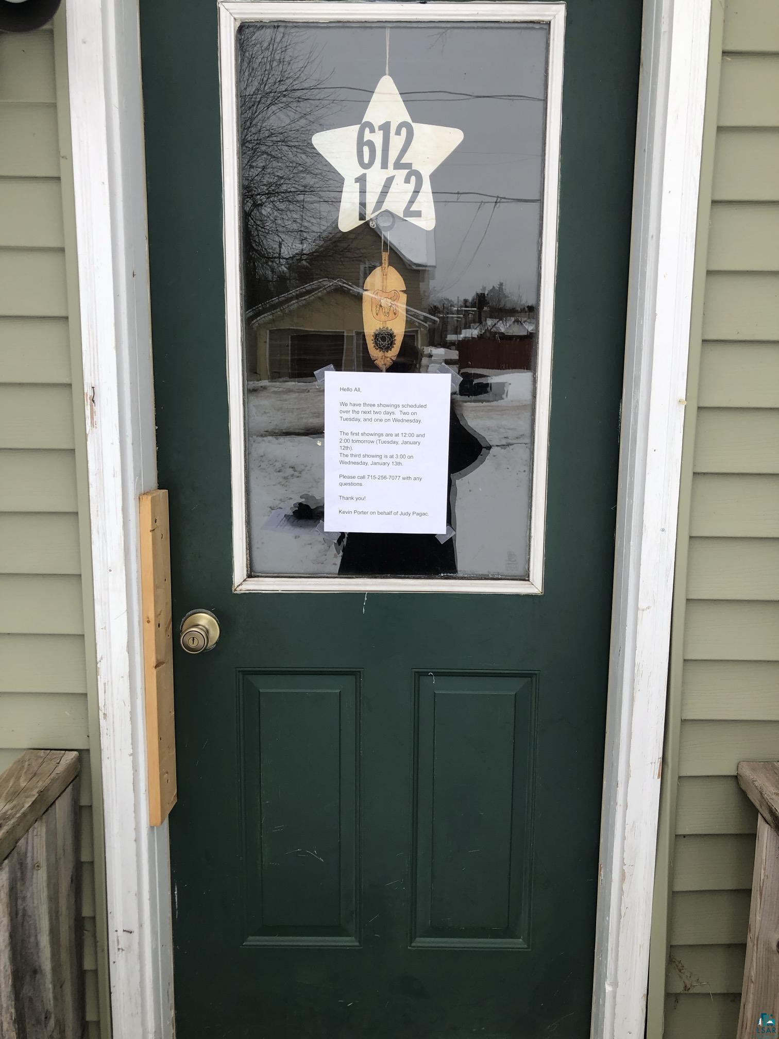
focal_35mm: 28
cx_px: 390
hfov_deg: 49.7
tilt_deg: -10.9
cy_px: 520
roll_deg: -0.9
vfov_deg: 63.4
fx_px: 840
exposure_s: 1/232
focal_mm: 3.99
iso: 20
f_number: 1.8
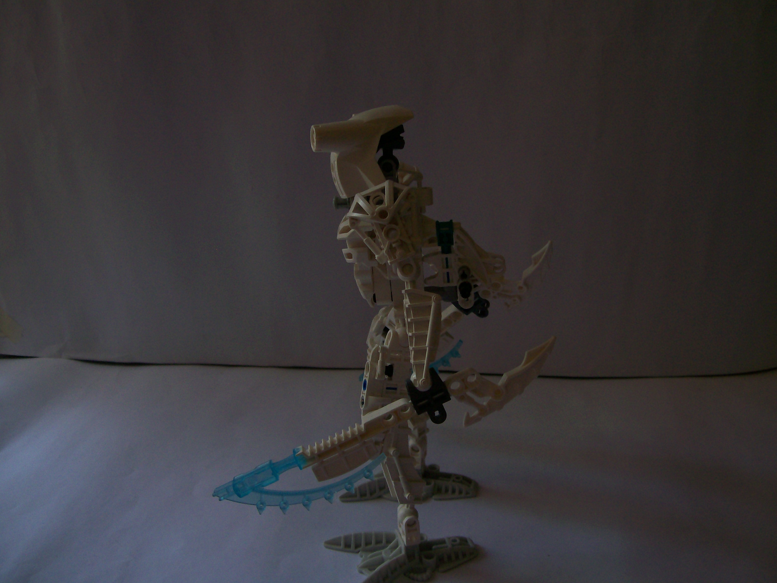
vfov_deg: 39.7
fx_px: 808
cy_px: 292
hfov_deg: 51.4
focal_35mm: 36
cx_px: 388
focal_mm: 6
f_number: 2.7
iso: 80
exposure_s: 1/303
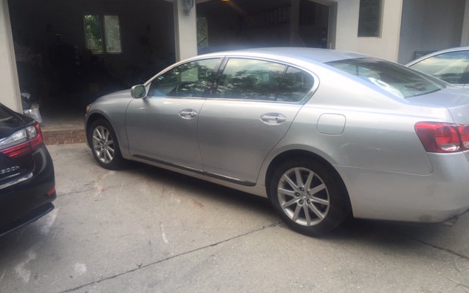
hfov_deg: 61.2
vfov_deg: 40.6
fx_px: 396
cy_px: 158
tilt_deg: -13.0
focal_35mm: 31
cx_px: 234
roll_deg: +1.1
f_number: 2.2
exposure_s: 1/240
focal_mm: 4.15
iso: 32
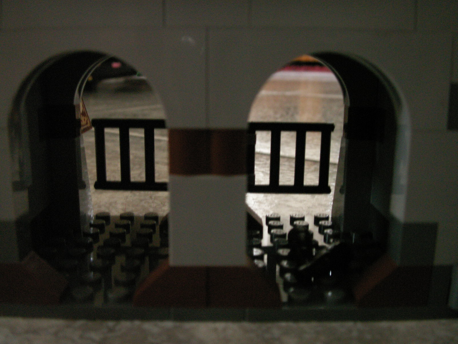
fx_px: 490
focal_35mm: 37
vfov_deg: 38.7
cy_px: 172
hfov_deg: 50.1
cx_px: 229
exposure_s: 1
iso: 160
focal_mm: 7.7
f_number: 3.5
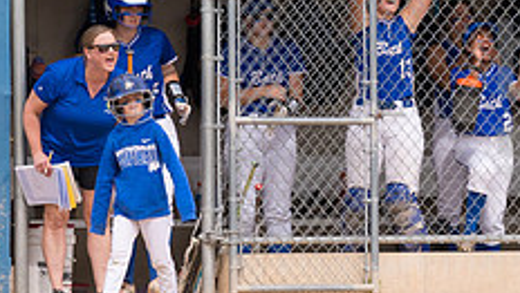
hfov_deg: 2.8
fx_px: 10820
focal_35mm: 784
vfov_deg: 1.6
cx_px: 565
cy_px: 98
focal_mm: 200
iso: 320
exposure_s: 1/1600
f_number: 5.6
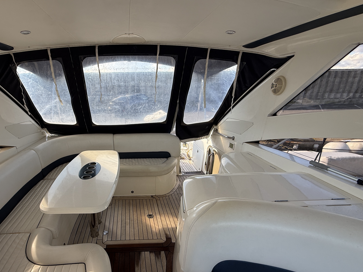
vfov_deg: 70.8
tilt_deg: -22.9
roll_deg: +1.2
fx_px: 189
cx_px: 135
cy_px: 165
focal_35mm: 18
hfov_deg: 86.0
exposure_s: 1/304
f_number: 2.2
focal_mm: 2.22
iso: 50
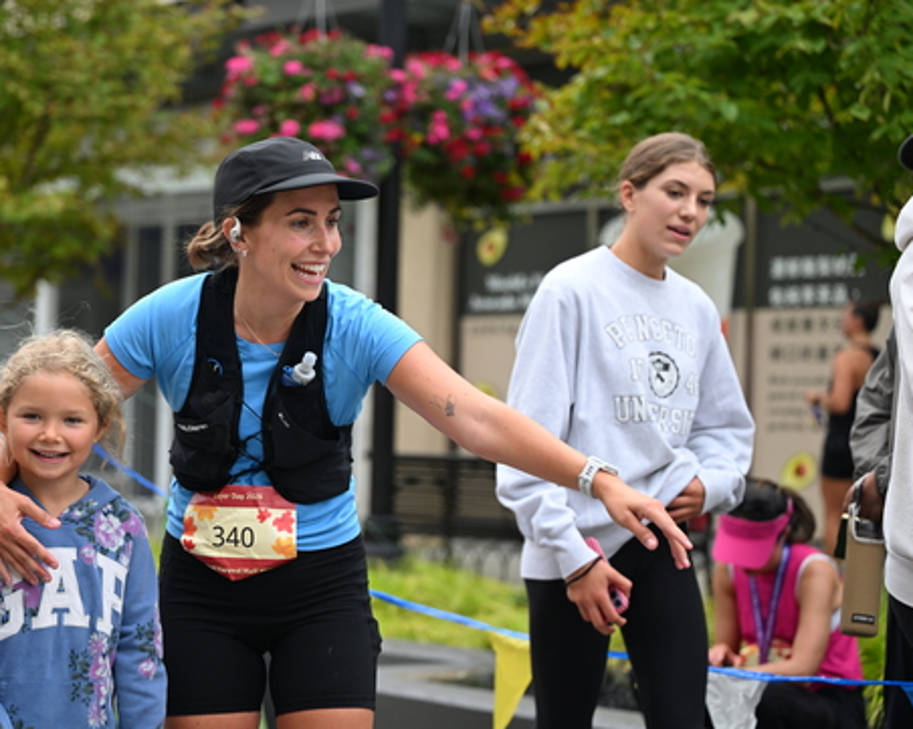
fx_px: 2160
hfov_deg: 23.8
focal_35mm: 80
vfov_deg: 19.2
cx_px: 384
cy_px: 360
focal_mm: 70
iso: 640
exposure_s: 1/1600
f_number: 2.8
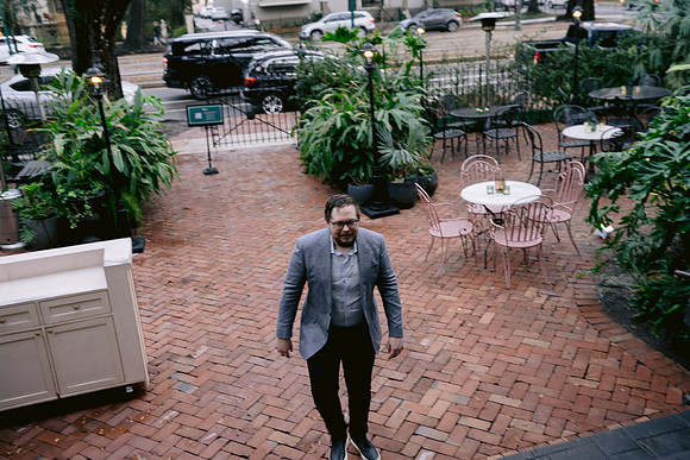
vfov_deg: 37.9
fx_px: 671
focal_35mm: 35
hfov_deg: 54.4
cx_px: 345
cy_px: 230
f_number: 2.5
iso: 400
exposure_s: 1/60
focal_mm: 35
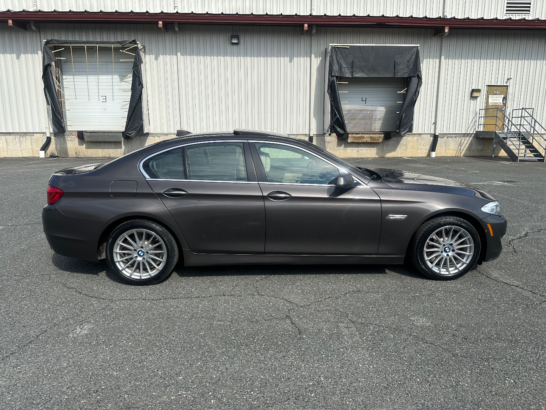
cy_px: 205
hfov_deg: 71.6
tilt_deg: -9.0
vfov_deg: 56.8
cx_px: 273
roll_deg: +0.2
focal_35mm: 24
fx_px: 379
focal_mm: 6.86
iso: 80
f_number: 1.78
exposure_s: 1/5263
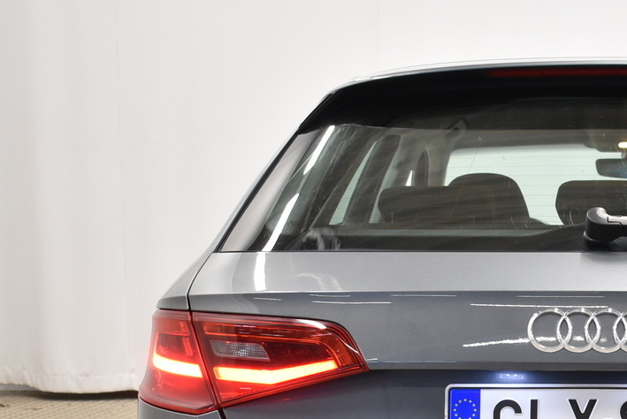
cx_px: 589
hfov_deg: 23.9
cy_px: 418
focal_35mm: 82
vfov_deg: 16.3
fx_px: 1429
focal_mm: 24
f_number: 4
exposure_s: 1/40
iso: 1000
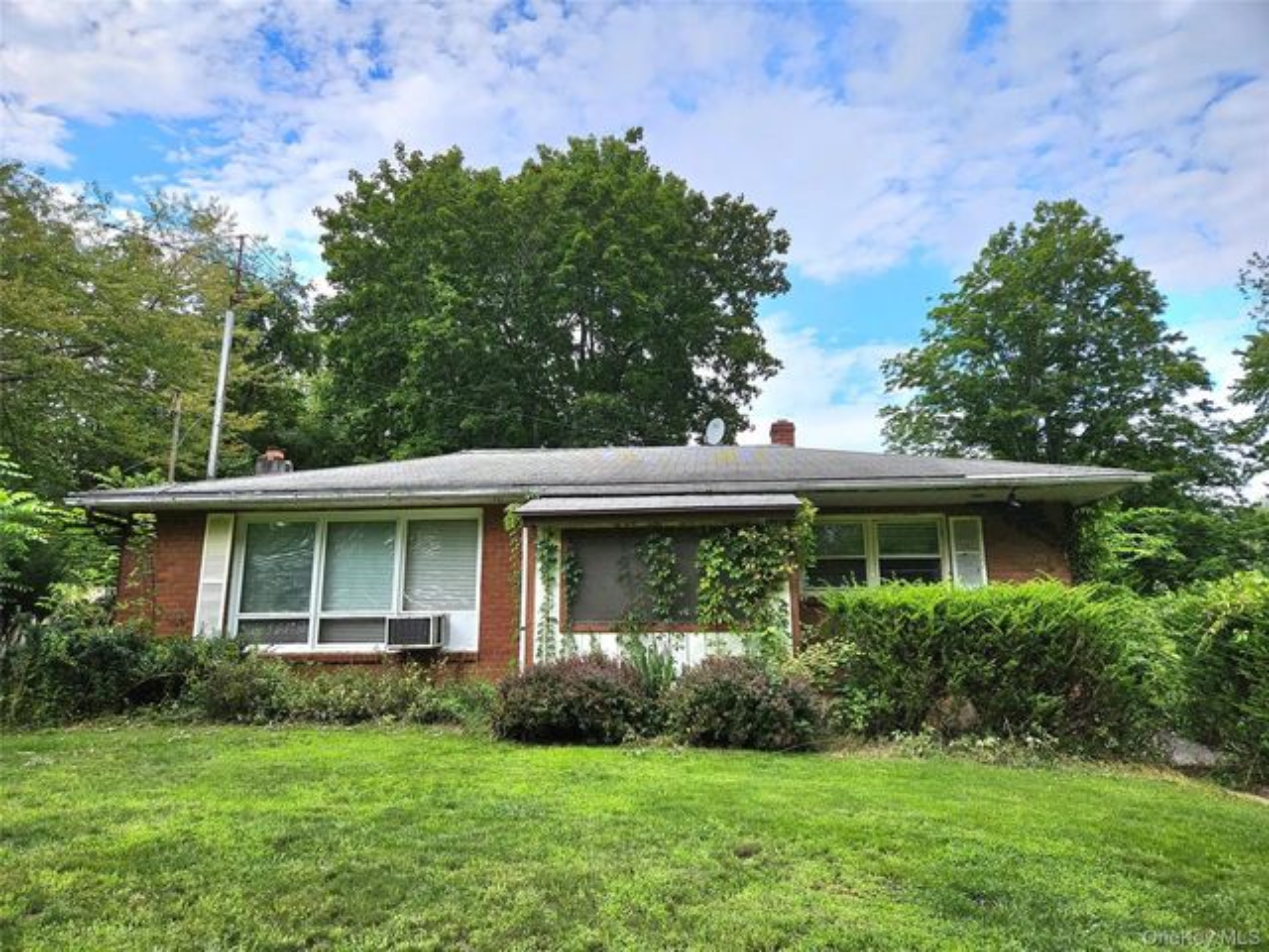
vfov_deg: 58.9
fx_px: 843
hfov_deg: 73.9
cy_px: 476
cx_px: 634
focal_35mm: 23
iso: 25
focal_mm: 5.4
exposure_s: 1/1429
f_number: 1.8
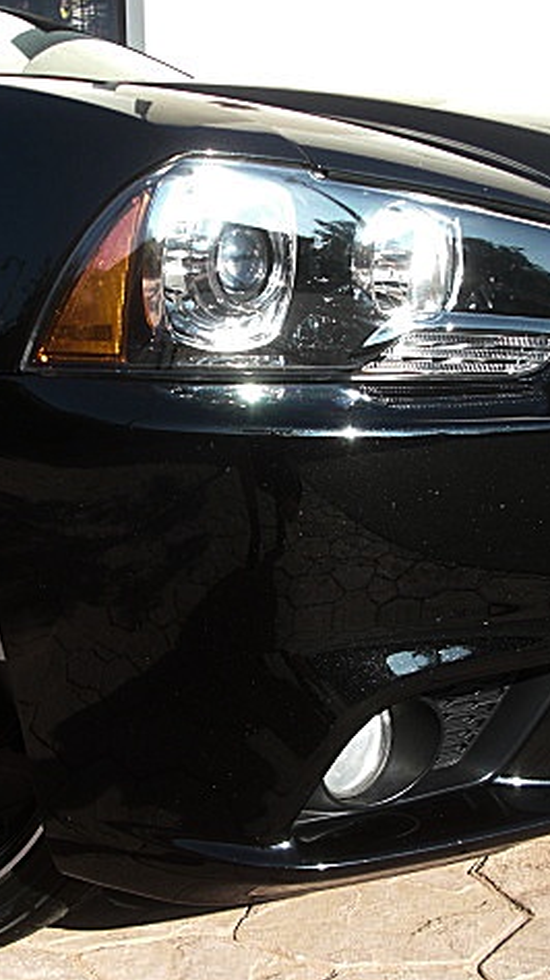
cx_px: 165
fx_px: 1377
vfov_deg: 39.2
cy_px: 486
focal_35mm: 53
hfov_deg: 22.5
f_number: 2.8
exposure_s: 1/250
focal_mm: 6.3
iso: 50
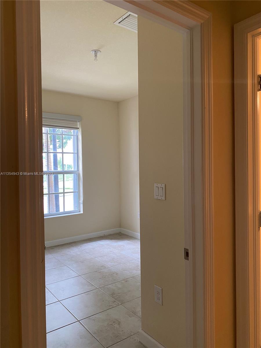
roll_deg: +1.3
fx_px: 261
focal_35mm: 26
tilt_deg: -0.6
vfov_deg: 67.3
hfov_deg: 53.1
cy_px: 174
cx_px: 130
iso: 125
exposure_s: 1/60
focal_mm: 4.25
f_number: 1.8
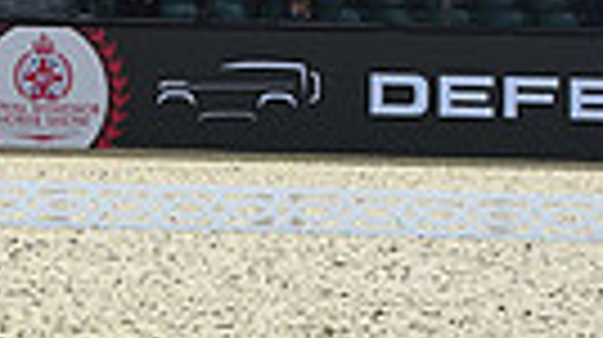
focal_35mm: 430
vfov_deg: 2.8
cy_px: -365
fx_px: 6867
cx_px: -594
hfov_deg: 4.9
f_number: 4.5
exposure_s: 1/1250
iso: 200
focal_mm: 95
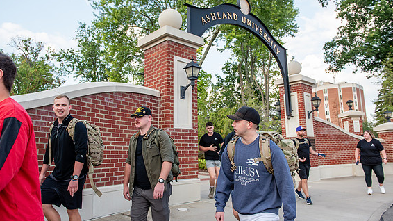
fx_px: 302
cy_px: 98
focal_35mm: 29
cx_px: 192
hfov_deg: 66.1
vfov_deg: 40.1
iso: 320
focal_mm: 27
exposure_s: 1/400
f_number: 4.5
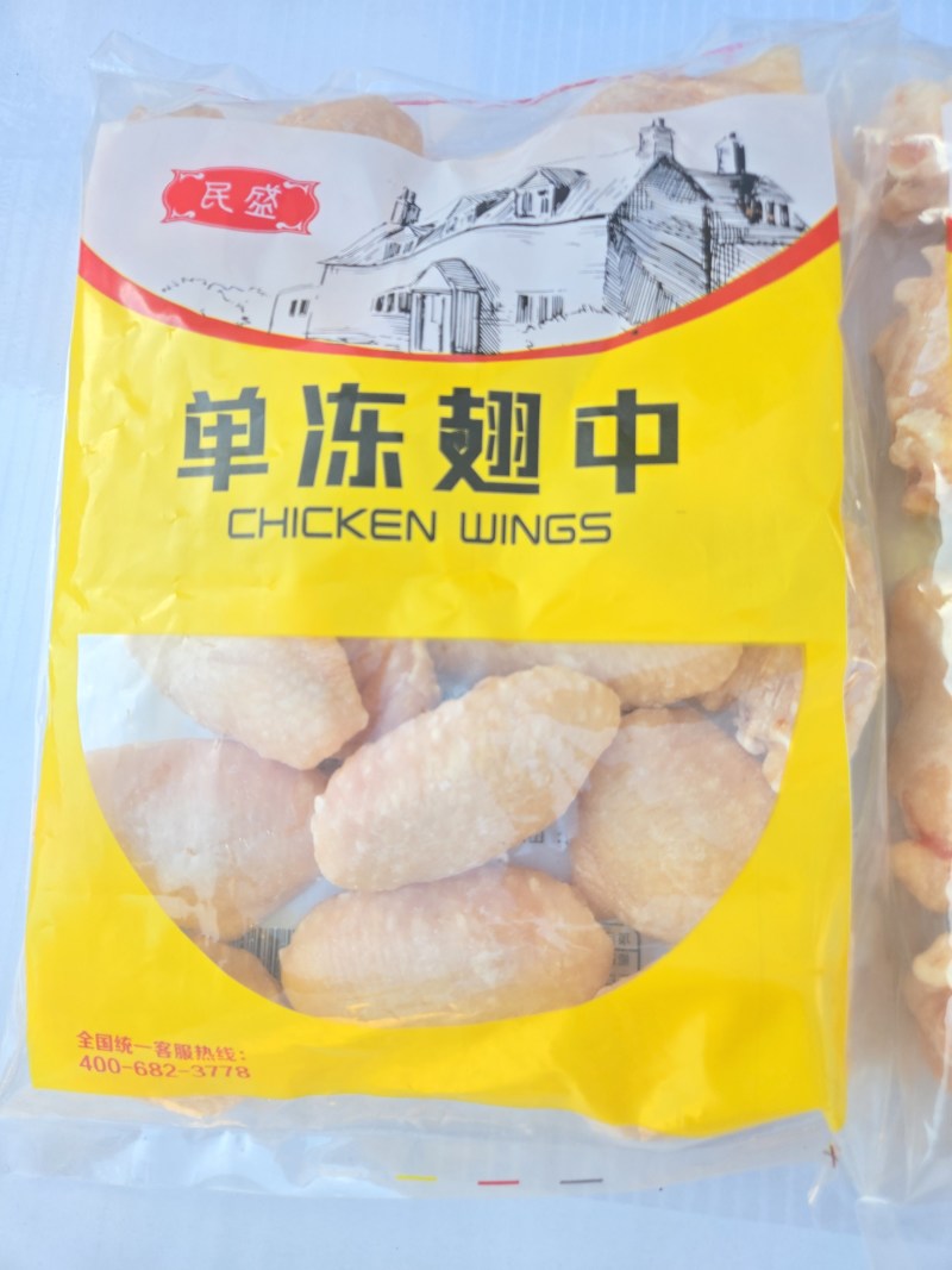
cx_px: 476
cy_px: 635
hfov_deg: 58.9
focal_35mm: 23
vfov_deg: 73.9
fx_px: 844
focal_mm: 5.4
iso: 80
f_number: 1.8
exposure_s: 1/728
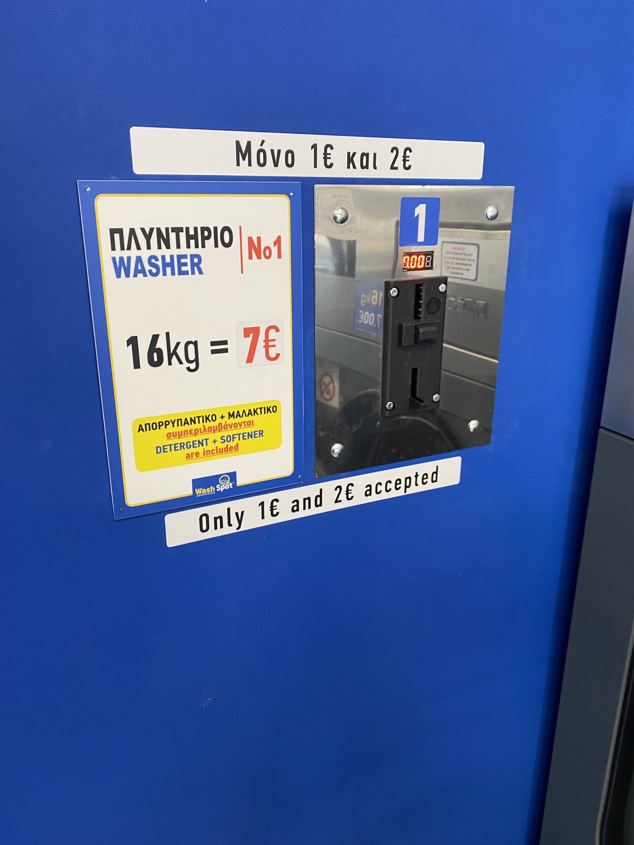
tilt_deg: -19.1
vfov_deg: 67.3
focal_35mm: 26
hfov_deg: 53.1
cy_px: 422
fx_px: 635
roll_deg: +1.1
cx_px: 317
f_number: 1.8
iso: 100
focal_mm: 4.25
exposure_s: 1/55
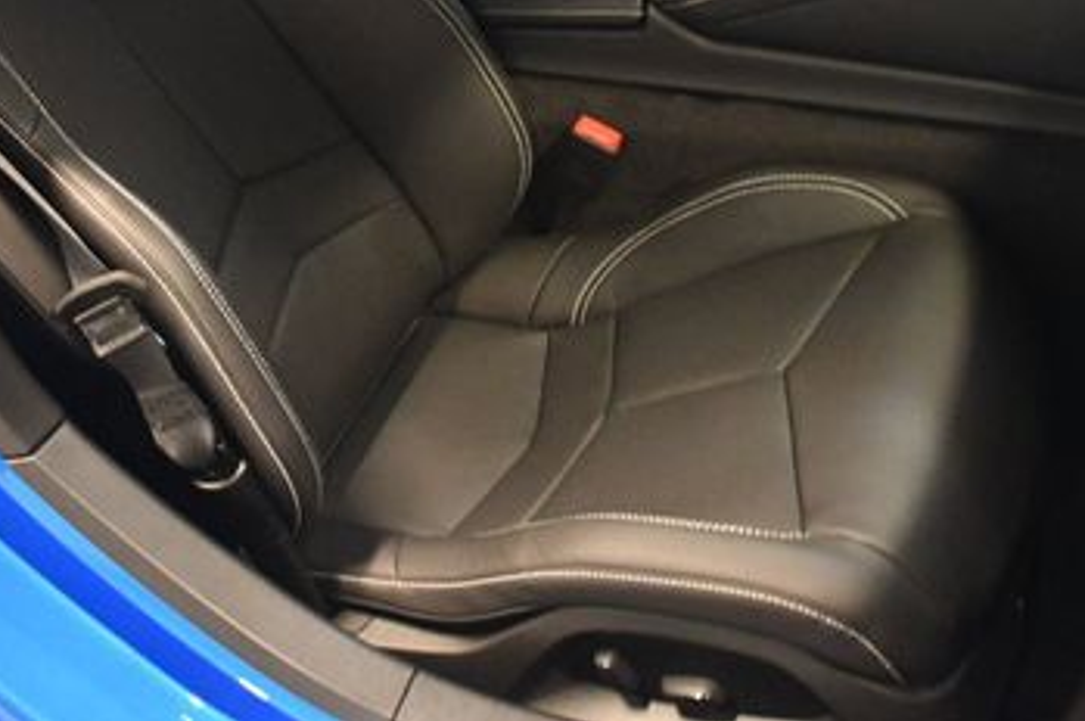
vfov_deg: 23.9
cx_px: 538
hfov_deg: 36.3
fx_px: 1656
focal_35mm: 55
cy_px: 62
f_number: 3.5
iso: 5000
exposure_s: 1/60
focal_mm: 20
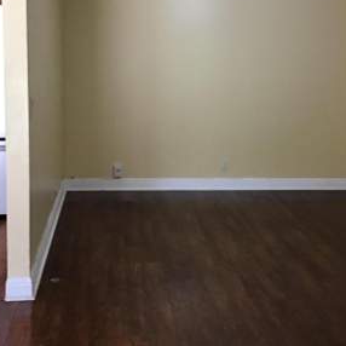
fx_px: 520
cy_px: 140
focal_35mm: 46
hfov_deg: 36.7
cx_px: 195
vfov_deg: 36.7
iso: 125
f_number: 2.4
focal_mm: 3.3
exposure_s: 1/30
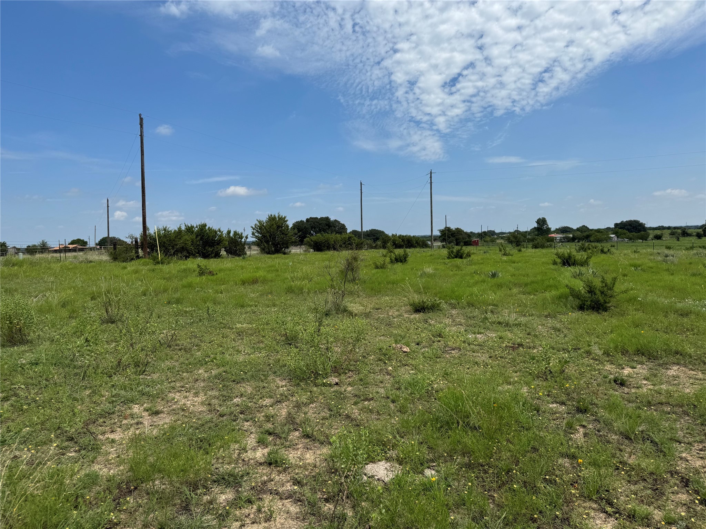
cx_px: 353
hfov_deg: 71.6
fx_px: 489
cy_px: 264
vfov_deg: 56.8
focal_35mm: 24
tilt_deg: -4.0
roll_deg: +1.9
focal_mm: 6.76
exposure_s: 1/6410
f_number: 1.78
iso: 80
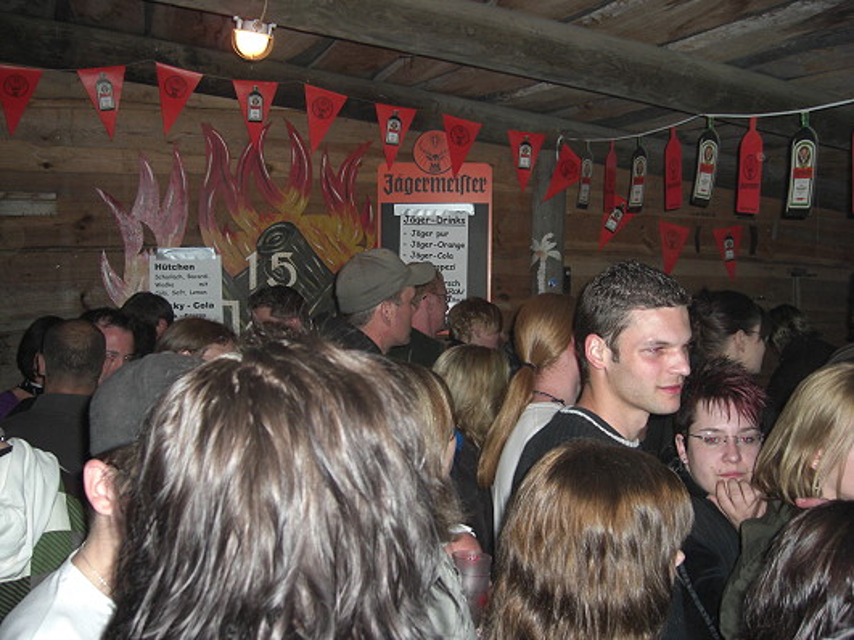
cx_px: 427
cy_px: 320
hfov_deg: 49.0
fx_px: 937
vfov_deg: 37.7
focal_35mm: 38
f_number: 2.8
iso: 200
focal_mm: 7.9
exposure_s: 1/60
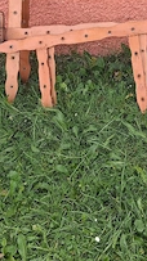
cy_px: 24
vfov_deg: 34.0
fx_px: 402
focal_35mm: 58
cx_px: 119
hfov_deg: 20.5
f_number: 1.8
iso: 40
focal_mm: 4
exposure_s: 1/100
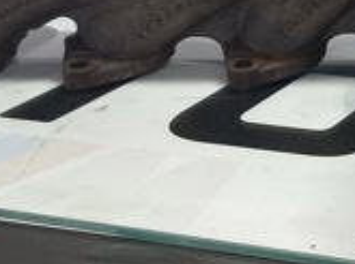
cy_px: -98
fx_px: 993
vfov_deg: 14.4
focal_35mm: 97
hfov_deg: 17.8
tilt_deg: -15.5
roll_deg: -2.8
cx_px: 559
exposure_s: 1/100
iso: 50
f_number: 1.6
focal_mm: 5.1
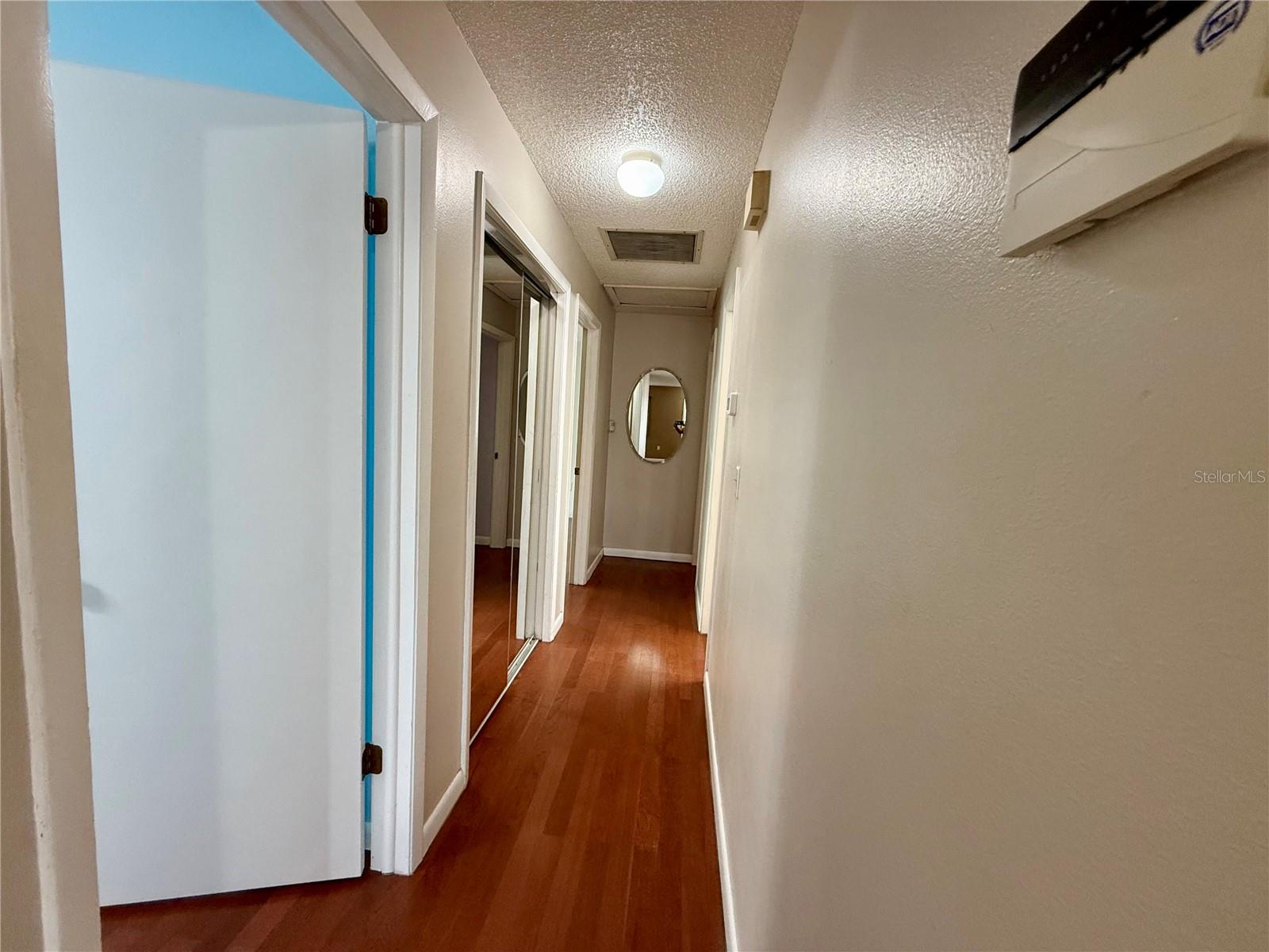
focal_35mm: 14
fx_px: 513
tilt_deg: -6.3
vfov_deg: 85.7
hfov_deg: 102.1
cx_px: 634
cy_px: 476
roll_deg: -2.9
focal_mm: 2.22
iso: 400
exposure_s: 1/60
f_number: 2.2
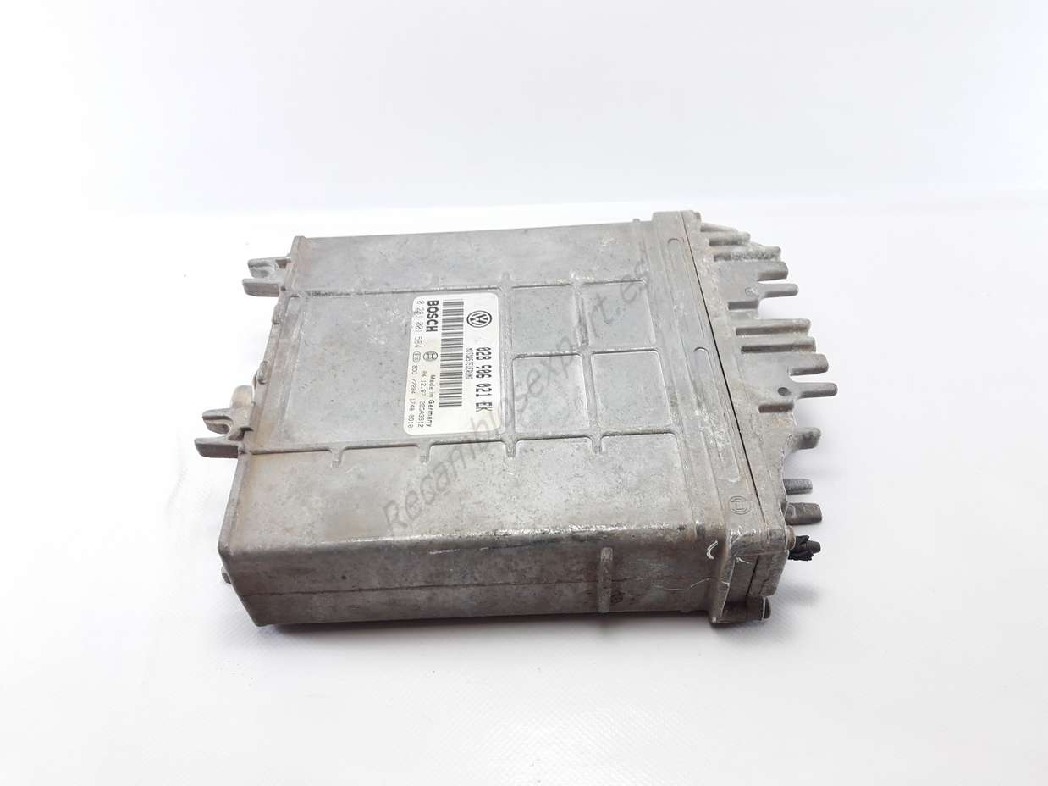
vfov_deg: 49.7
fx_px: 848
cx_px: 524
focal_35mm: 28
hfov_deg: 63.5
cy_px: 393
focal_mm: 3.7
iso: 50
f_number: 1.9
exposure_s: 1/33
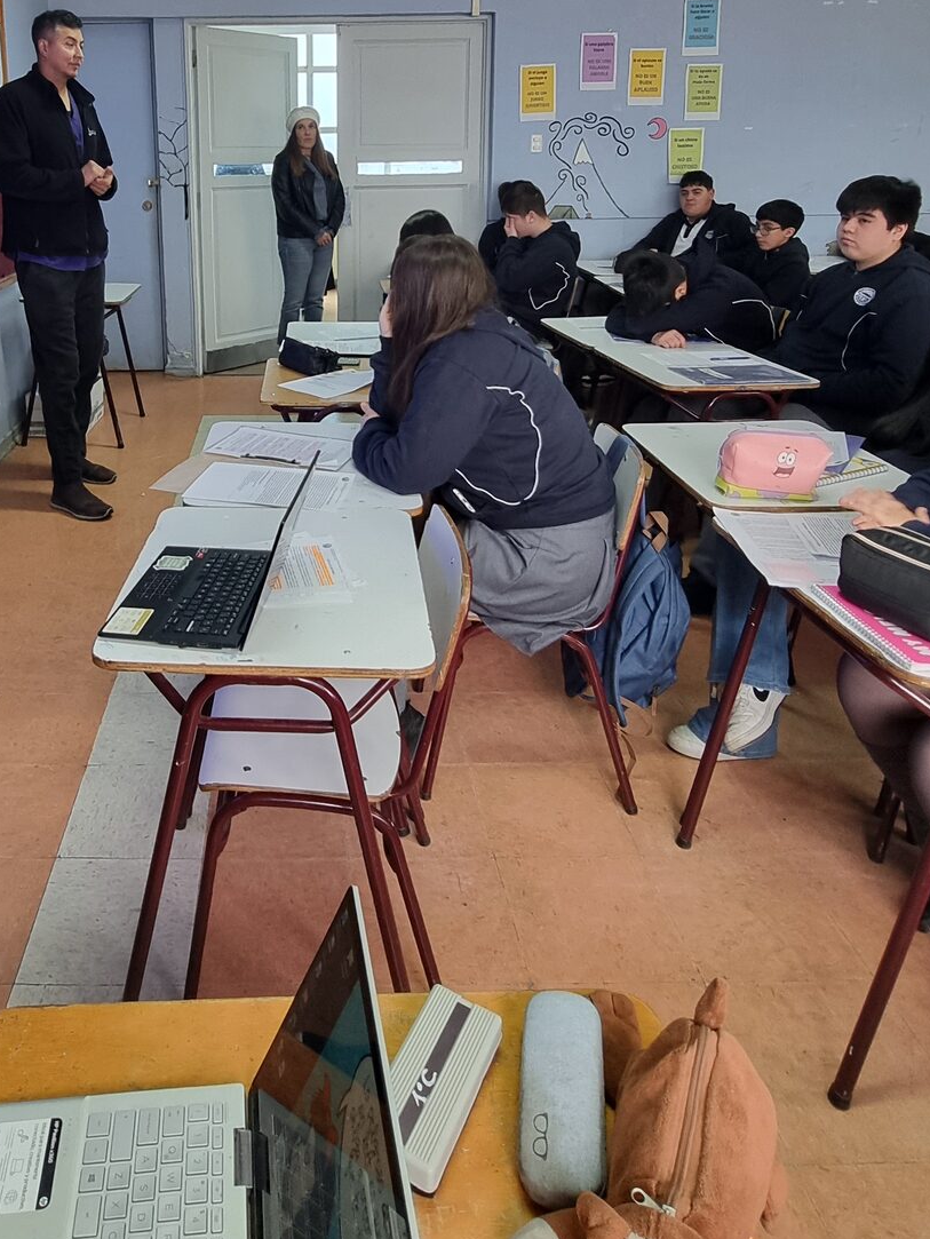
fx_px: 859
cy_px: 339
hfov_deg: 55.7
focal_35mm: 24
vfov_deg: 67.8
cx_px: 311
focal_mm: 2.2
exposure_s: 1/50
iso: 200
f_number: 2.2
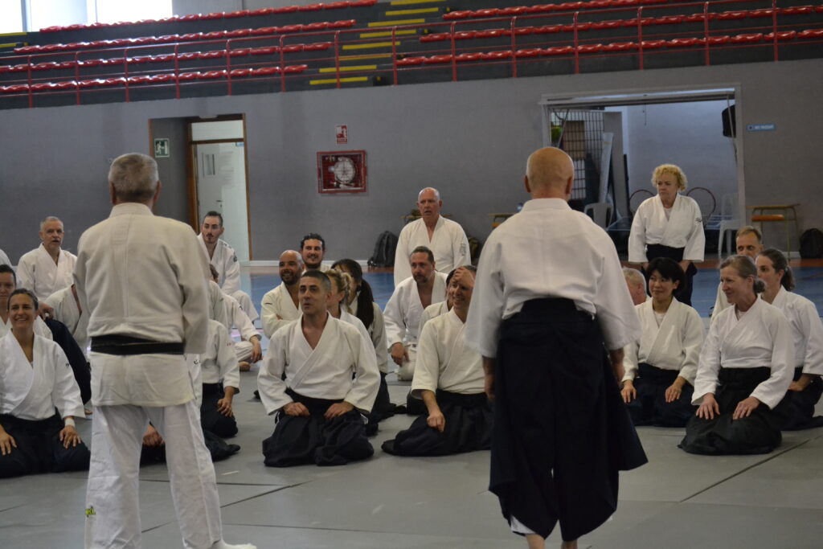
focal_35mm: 82
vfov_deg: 16.6
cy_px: 274
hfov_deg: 24.6
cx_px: 412
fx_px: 1886
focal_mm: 55
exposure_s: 1/320
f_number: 4
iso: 3200
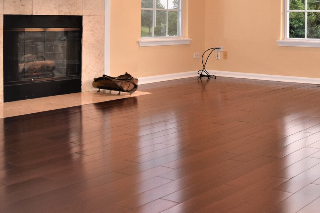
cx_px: 272
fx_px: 498
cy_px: 24
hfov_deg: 34.2
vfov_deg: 23.6
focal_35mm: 56
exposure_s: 1/100
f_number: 5
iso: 800
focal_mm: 20
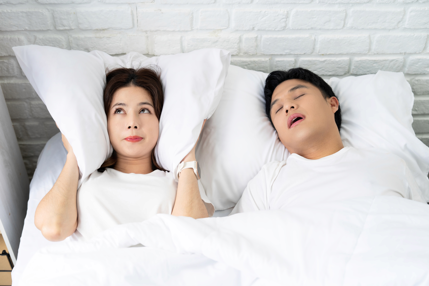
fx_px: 560
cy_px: 143
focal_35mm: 47
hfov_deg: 41.9
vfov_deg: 28.6
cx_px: 214
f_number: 2.8
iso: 160
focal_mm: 47
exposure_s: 1/100
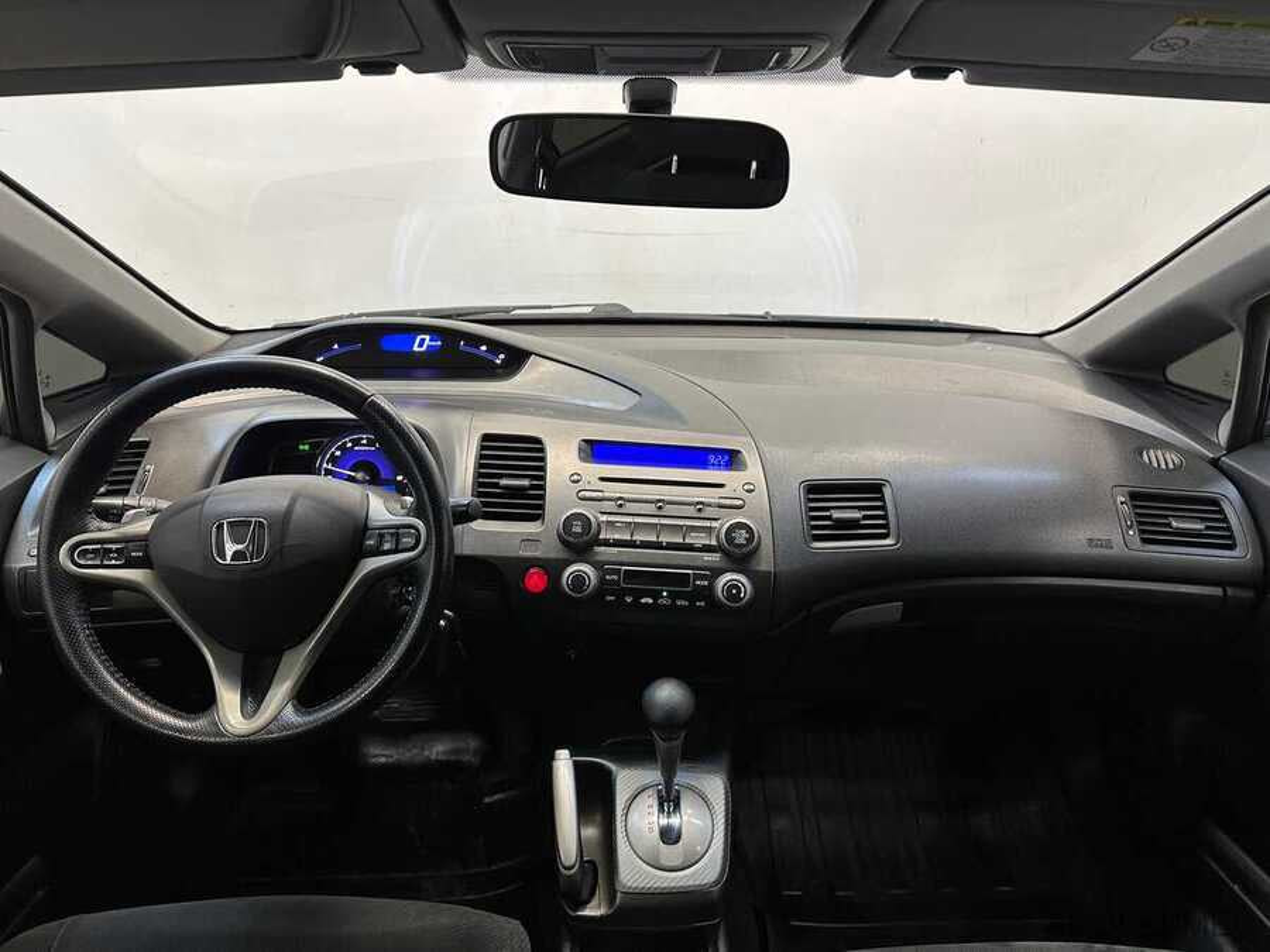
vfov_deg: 56.8
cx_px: 635
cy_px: 476
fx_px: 881
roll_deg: +0.0
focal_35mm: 24
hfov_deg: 71.6
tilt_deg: -20.2
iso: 160
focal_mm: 6.86
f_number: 1.78
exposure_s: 1/50
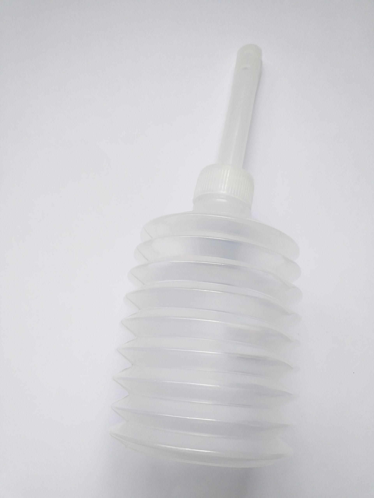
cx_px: 187
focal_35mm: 26
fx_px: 375
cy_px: 249
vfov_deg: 67.3
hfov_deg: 53.1
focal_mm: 3.6
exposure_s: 1/100
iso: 50
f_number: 1.9
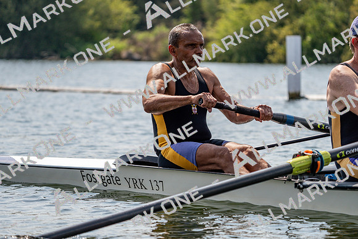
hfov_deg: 10.3
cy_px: 120
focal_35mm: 200
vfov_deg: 6.9
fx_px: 1989
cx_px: 179
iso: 160
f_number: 5.6
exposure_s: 1/1600
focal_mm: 200
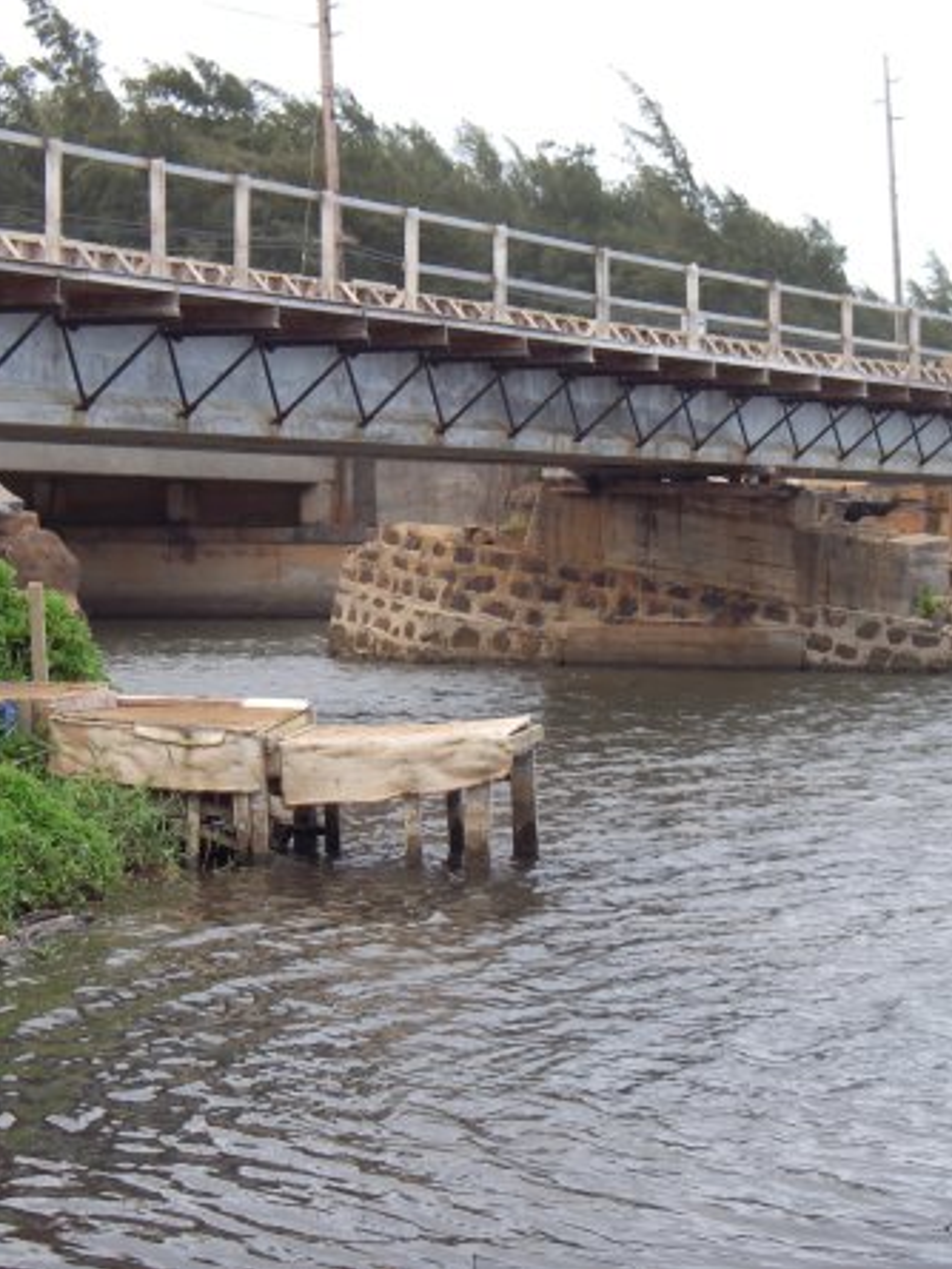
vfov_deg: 23.0
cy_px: 630
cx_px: 487
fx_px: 3115
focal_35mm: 85
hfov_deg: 17.4
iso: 80
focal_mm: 10.5
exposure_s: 1/125
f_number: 3.7
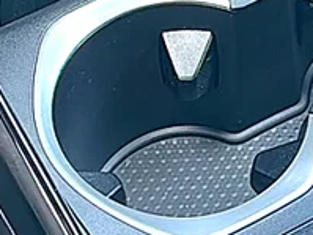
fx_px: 1337
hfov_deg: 13.3
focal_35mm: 148
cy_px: -54
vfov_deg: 9.9
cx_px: 233
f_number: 1.78
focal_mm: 6.86
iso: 160
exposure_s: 1/66
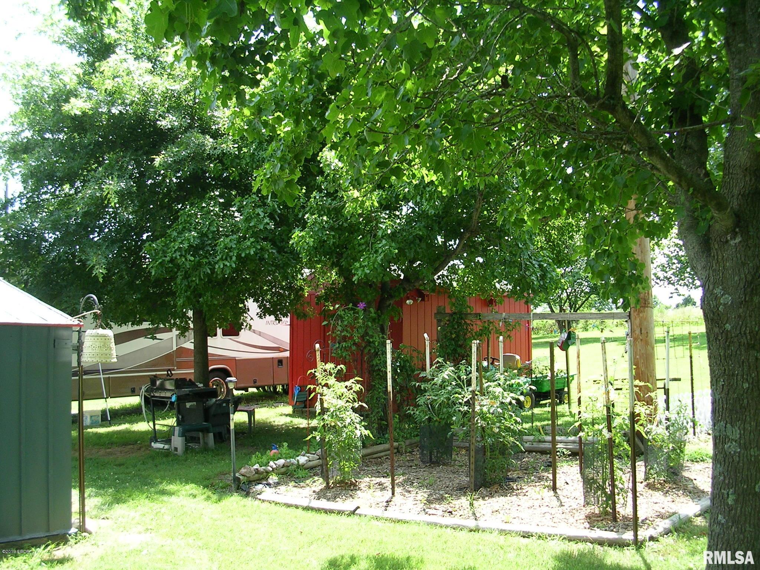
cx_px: 380
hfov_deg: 49.0
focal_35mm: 38
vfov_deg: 37.7
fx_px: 834
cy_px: 285
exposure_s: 1/174
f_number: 2.8
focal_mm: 5.8
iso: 50
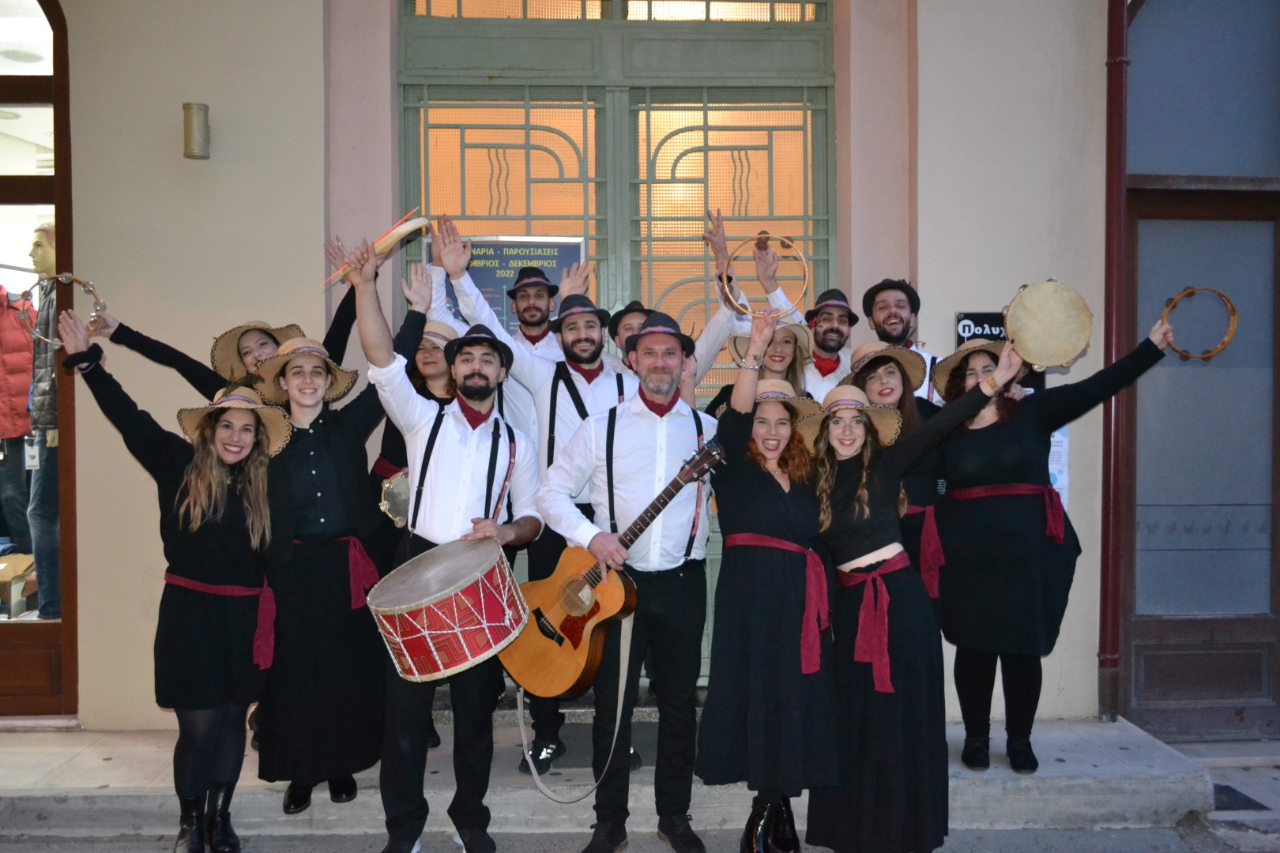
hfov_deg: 61.9
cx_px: 640
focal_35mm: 30
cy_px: 426
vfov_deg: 43.6
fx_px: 1067
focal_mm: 20
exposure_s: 1/60
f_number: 3.8
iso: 3200
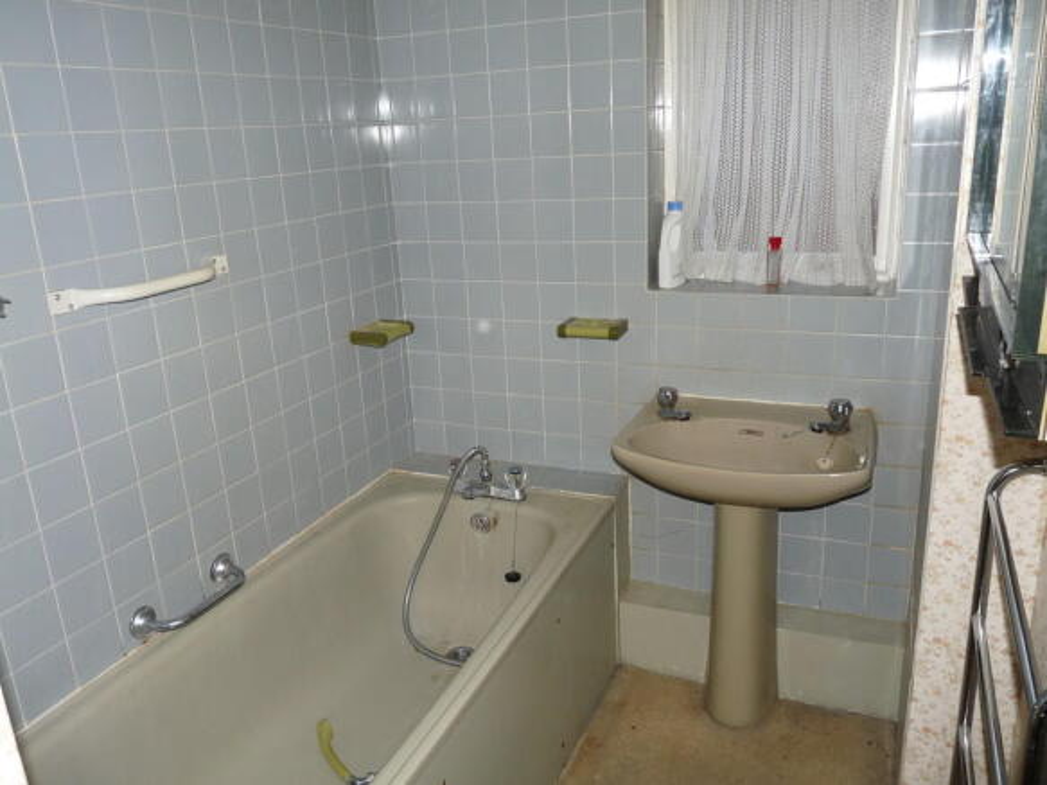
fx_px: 816
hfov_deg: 65.3
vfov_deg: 51.3
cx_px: 524
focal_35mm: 27
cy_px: 392
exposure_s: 1/30
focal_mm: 4.8
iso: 100
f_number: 2.8
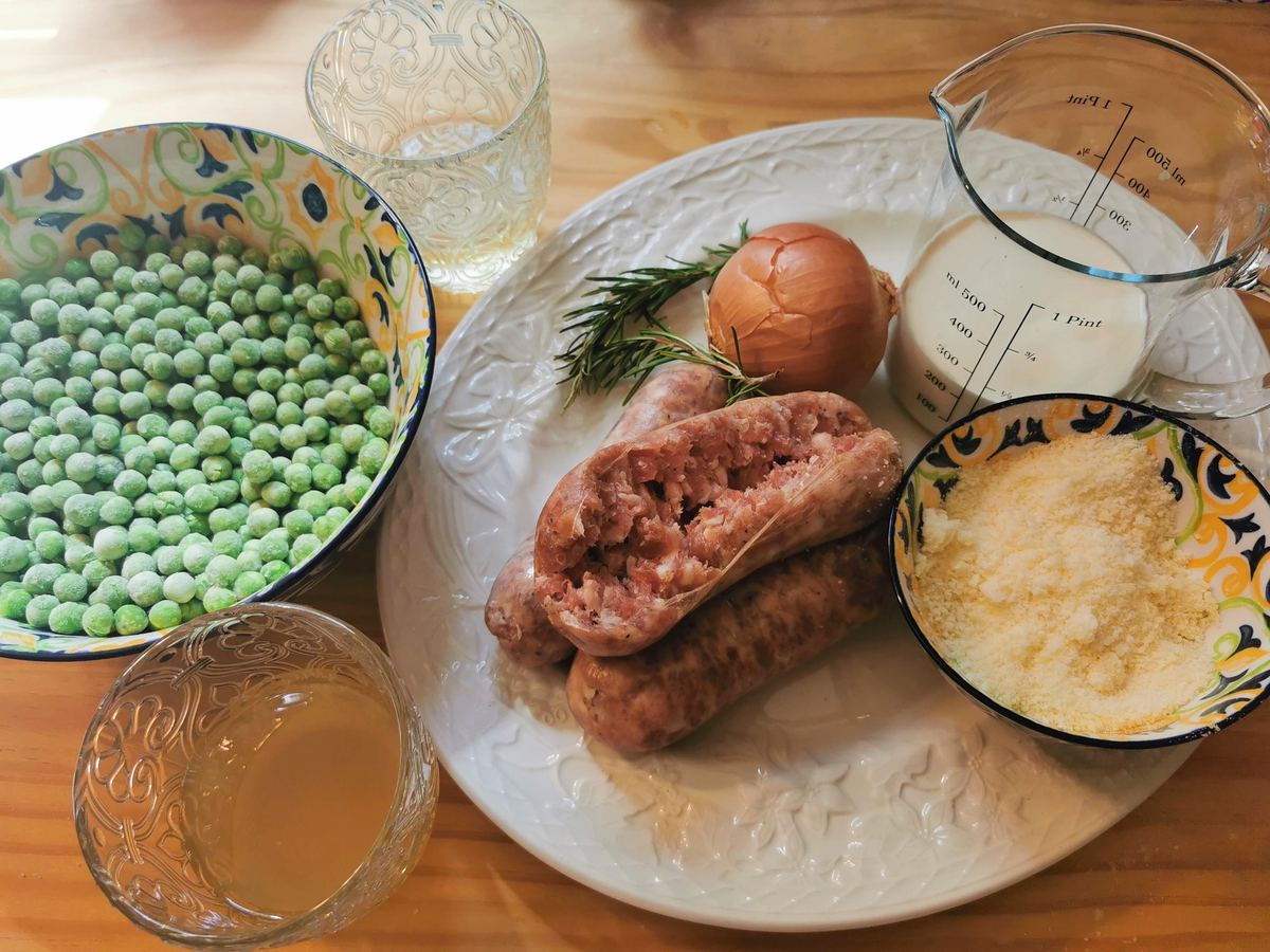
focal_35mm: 27
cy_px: 476
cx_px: 635
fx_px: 991
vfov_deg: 51.4
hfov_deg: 65.3
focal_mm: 5.56
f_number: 1.6
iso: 50
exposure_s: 1/133
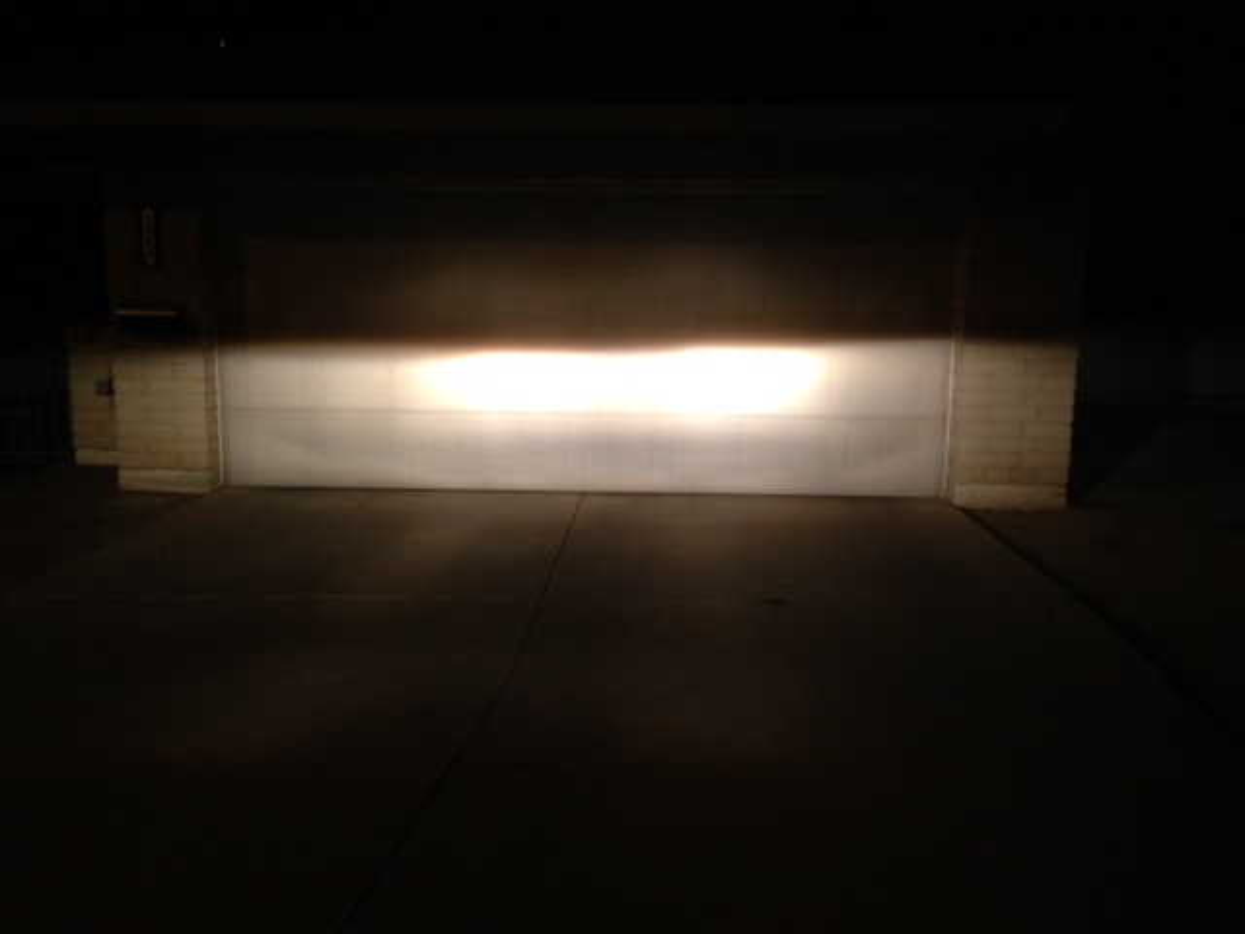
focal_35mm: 33
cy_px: 467
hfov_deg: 55.4
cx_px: 622
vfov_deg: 42.9
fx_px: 1187
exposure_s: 1/15
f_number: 2.4
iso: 400
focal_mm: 4.12
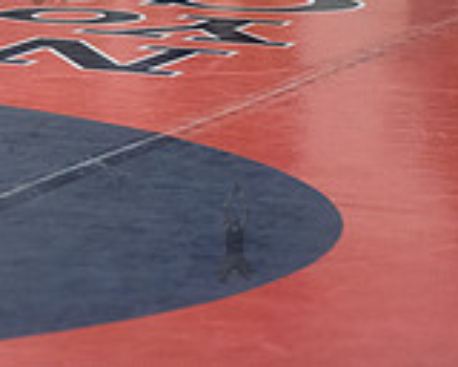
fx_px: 4243
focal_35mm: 313
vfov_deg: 4.9
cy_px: -185
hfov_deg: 6.1
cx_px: -321
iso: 8000
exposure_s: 1/500
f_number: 3.5
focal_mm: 92
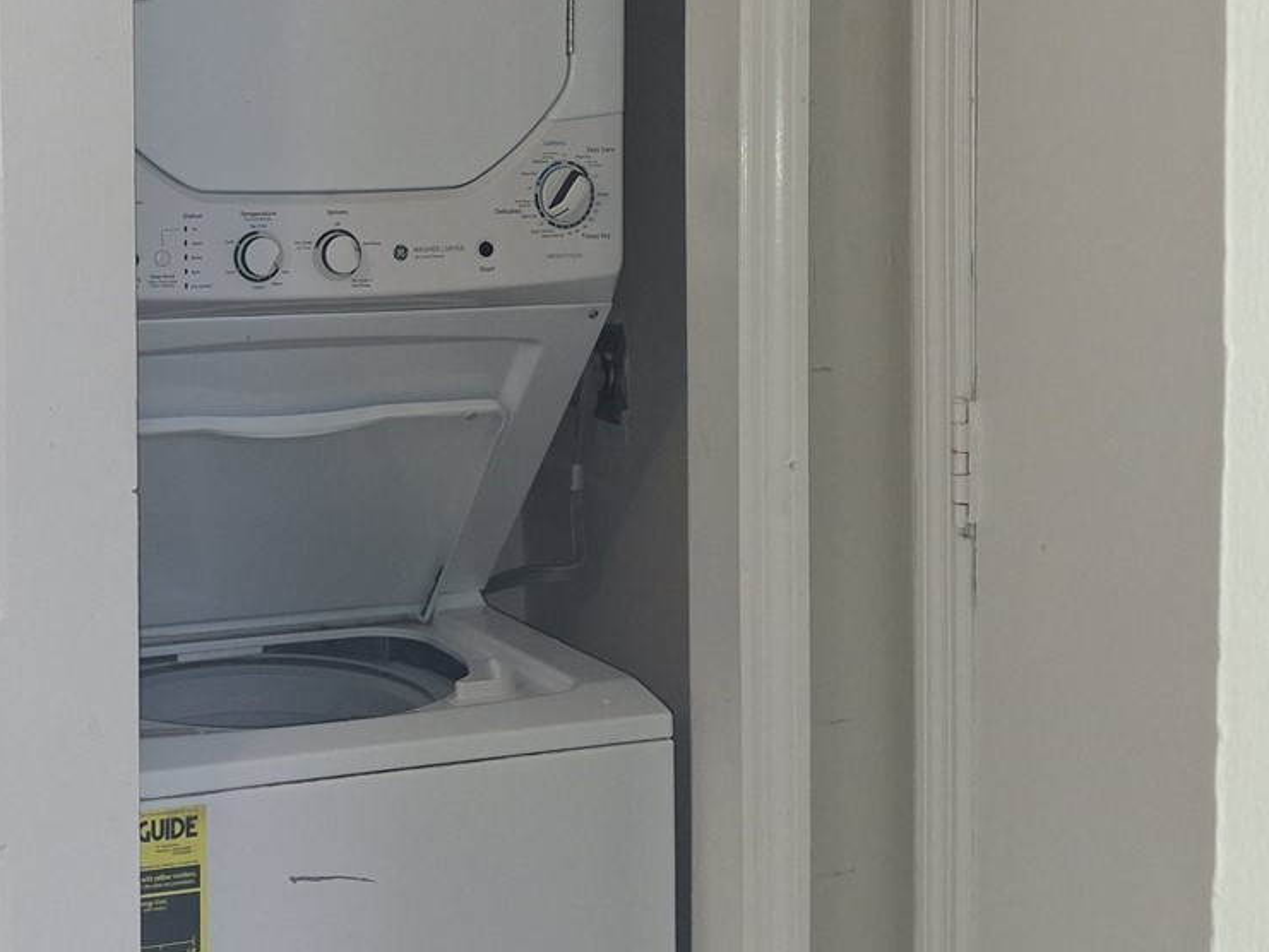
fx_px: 1980
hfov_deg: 34.2
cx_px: 214
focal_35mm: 54
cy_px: 226
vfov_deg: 26.7
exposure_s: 1/60
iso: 160
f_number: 1.8
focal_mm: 4.69
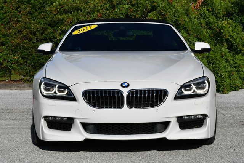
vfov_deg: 14.3
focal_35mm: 96
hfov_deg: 21.2
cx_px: 122
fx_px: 651
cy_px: 82
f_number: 10
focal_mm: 48
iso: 100
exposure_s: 1/400
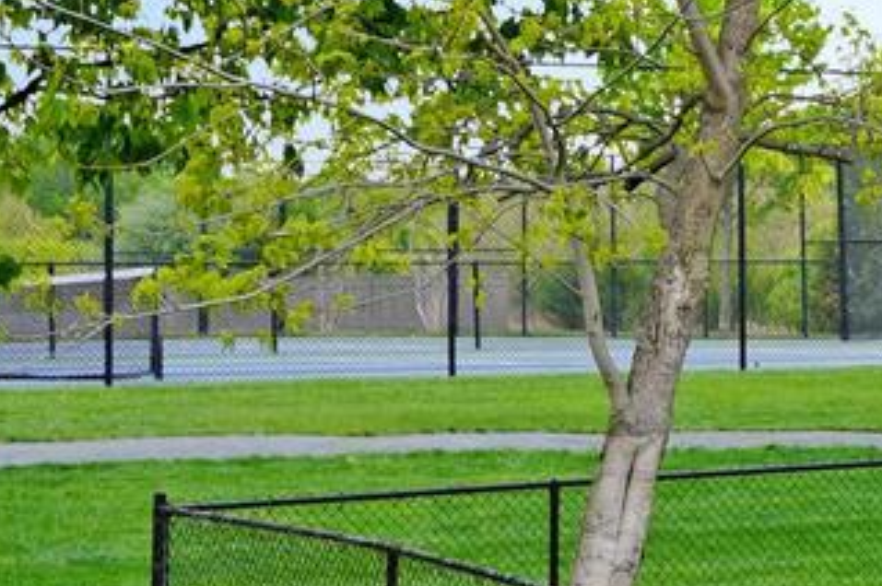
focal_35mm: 180
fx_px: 4405
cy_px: 57
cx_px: 2356
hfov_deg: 9.6
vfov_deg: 7.6
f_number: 4.5
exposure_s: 1/80
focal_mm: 28
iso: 100
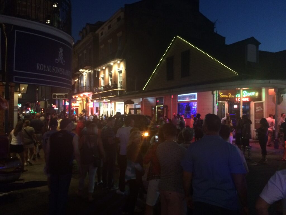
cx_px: 143
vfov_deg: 48.2
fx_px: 240
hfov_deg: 61.7
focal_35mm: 29
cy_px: 108
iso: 320
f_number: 2.2
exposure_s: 1/15
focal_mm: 4.15
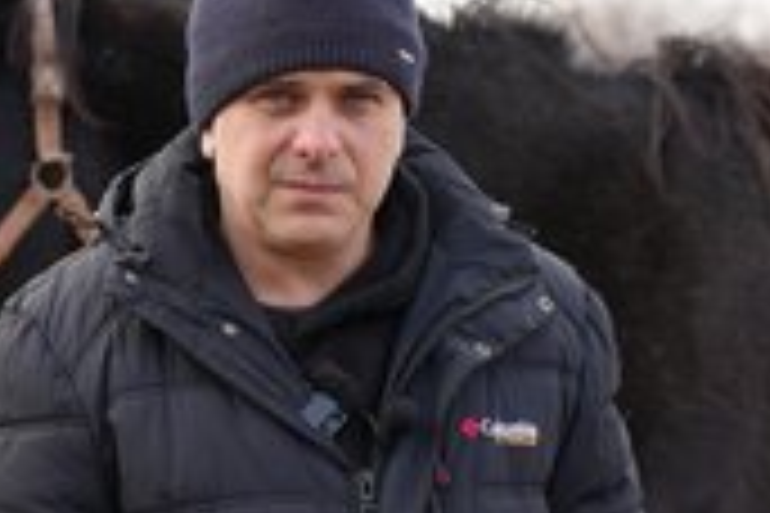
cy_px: 290
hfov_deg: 11.6
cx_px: 18
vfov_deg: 7.8
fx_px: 3743
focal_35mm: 175
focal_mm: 75
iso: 125
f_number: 4
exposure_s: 1/160
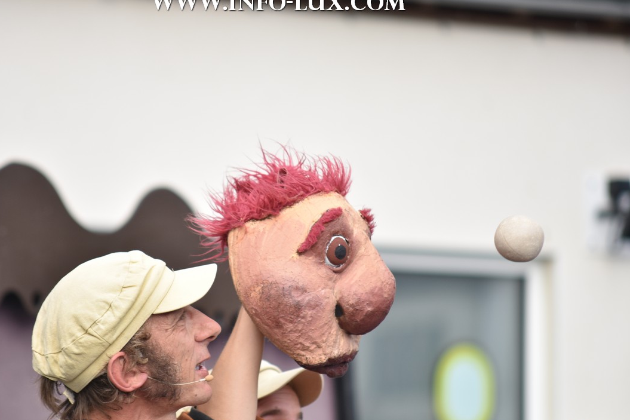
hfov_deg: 8.0
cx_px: 284
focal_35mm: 256
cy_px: 228
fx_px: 4479
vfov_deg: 5.4
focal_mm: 150
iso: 250
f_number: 3.2
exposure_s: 1/1000
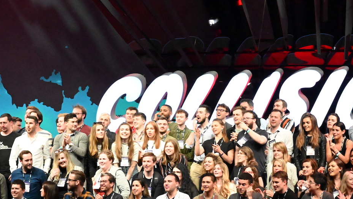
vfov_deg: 7.9
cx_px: 210
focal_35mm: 153
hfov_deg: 14.0
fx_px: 1432
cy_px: 195
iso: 28800
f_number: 16
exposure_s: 1/100
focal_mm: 85
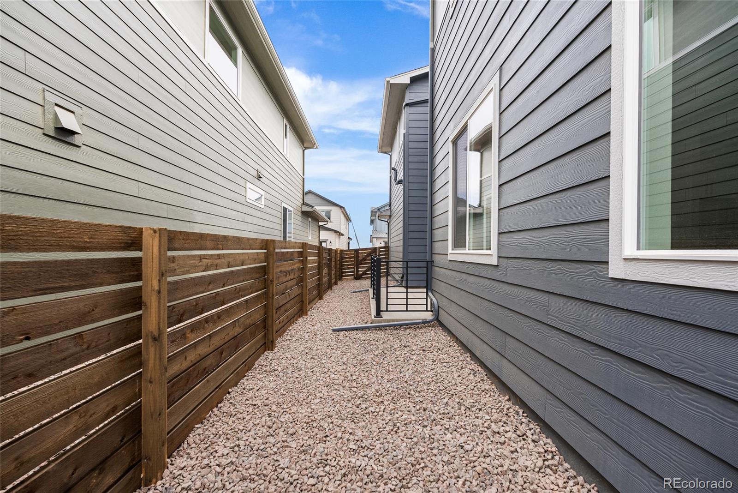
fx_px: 328
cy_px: 246
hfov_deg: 96.7
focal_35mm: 16
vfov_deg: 73.8
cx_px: 369
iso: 200
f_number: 8
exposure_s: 1/80
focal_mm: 16
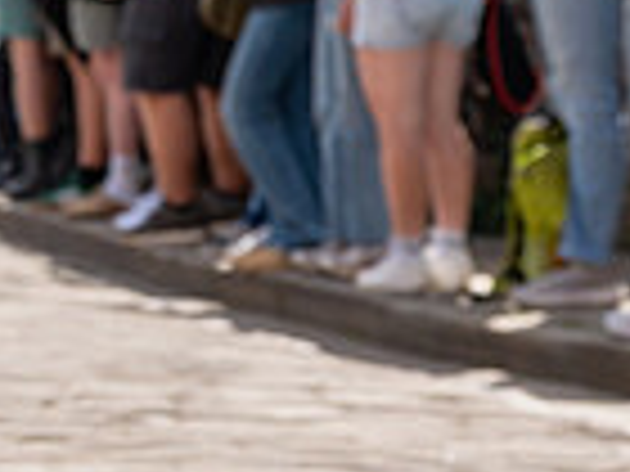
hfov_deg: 7.0
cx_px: -472
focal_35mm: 278
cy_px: -348
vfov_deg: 5.3
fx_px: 5060
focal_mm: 70
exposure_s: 1/1000
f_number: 5
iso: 250
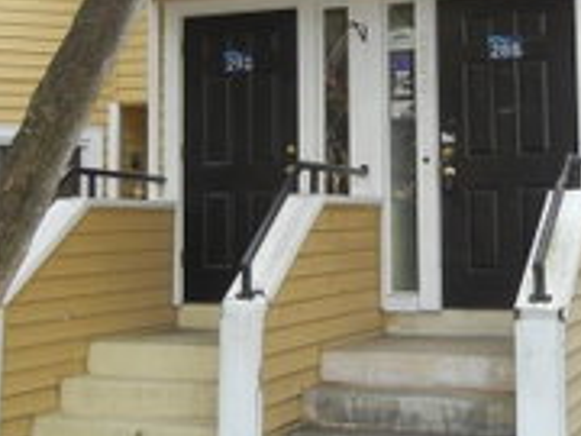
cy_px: 87
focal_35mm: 71
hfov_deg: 27.3
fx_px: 1192
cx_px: 366
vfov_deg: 20.5
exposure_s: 1/122
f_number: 3.5
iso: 160
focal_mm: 5.4
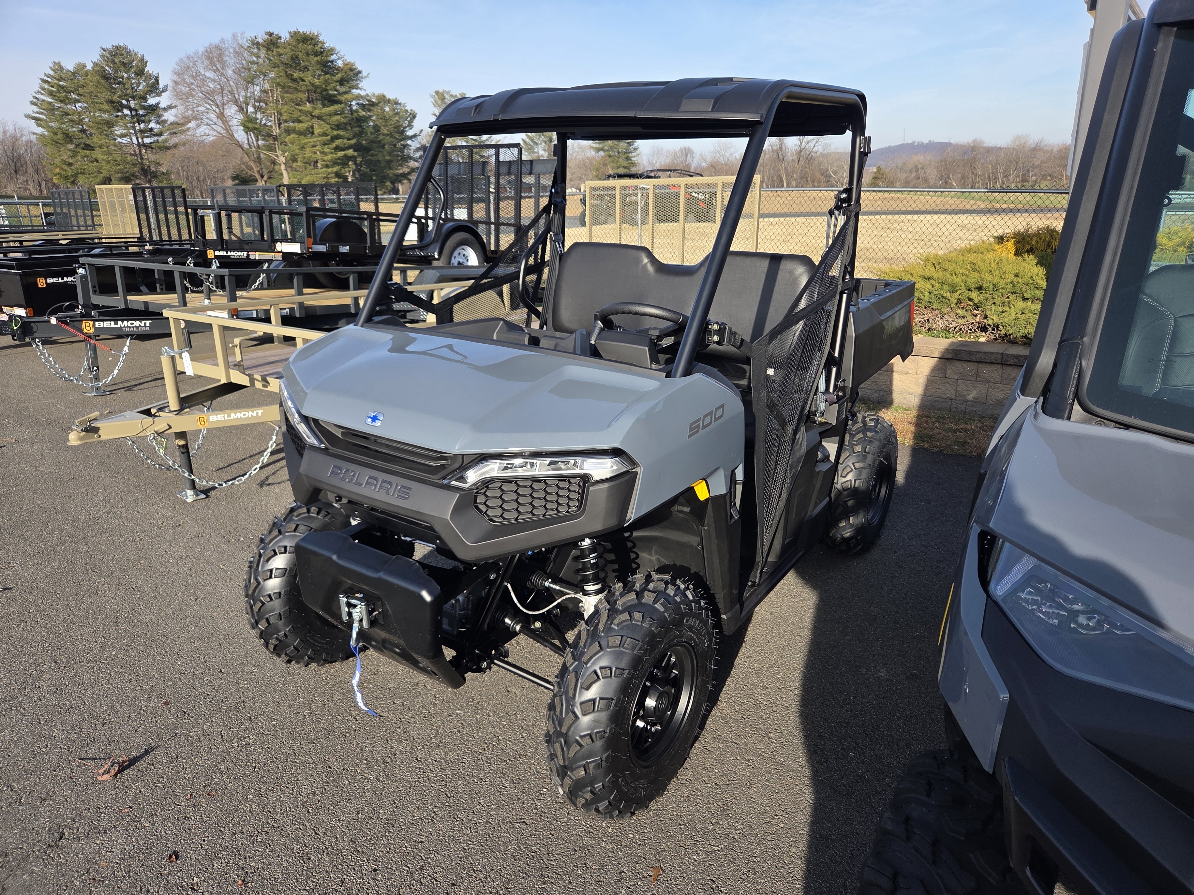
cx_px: 597
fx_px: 793
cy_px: 448
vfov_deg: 58.9
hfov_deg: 73.9
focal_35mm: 23
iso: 80
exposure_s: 1/2365
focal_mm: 5.4
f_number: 1.8
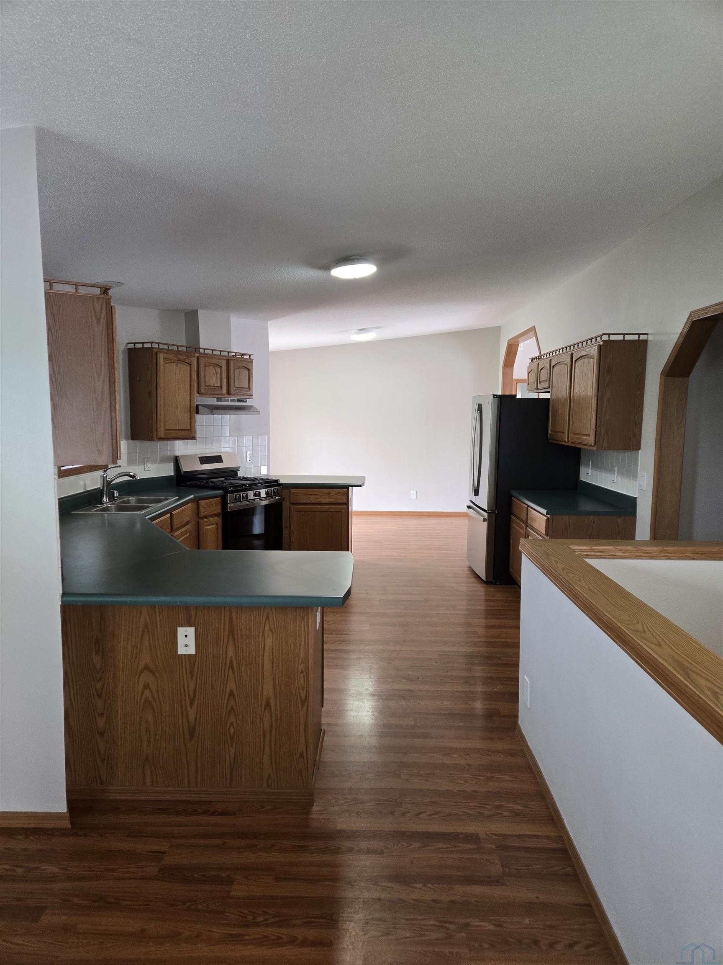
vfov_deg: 73.9
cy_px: 482
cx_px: 362
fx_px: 641
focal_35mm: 23
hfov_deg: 58.9
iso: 320
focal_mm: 5.4
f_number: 1.8
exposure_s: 1/120
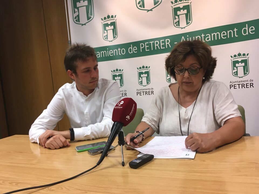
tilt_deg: -3.3
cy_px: 97
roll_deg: +5.3
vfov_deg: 48.2
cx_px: 130
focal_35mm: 29
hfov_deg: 61.7
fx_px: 217
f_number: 2.2
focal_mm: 4.15
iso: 80
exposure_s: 1/33
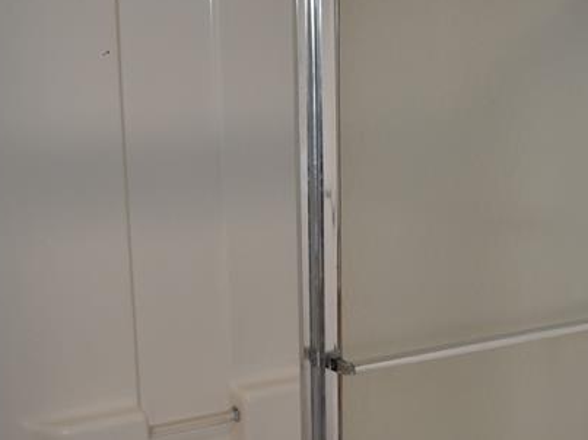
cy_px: 372
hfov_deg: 29.3
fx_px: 1121
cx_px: 355
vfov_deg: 21.9
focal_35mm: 66
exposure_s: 1/200
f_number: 4.5
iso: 800
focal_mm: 18
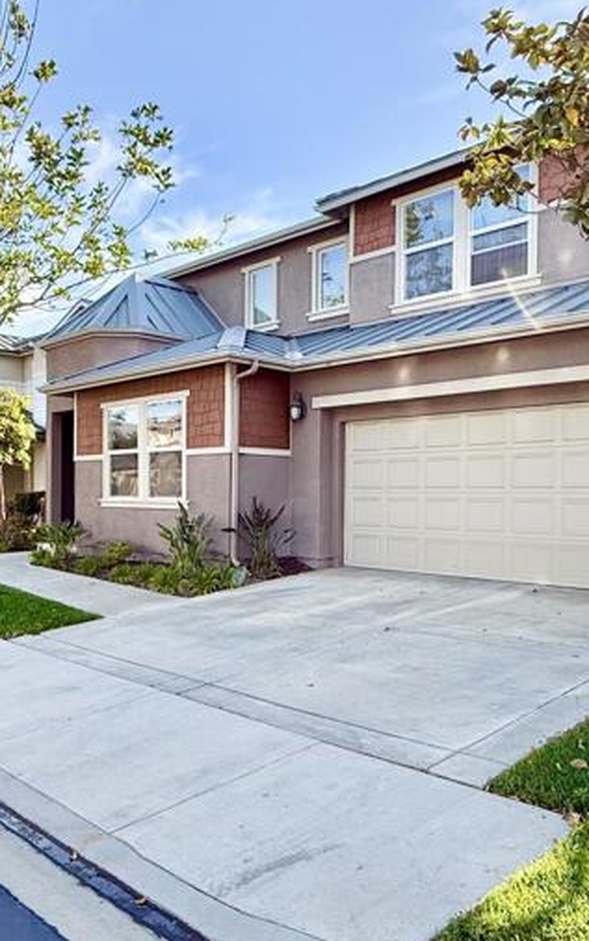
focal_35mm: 30
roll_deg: -0.5
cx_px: 190
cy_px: 509
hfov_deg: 41.2
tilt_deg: -1.1
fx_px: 770
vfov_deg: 62.8
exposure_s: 1/590
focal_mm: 2.22
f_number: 2.2
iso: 64
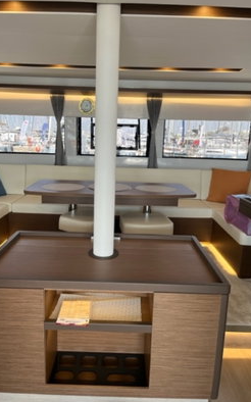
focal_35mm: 28
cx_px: 115
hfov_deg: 44.5
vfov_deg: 66.5
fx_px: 307
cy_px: 199
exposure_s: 1/121
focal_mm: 5.1
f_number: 1.6
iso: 50
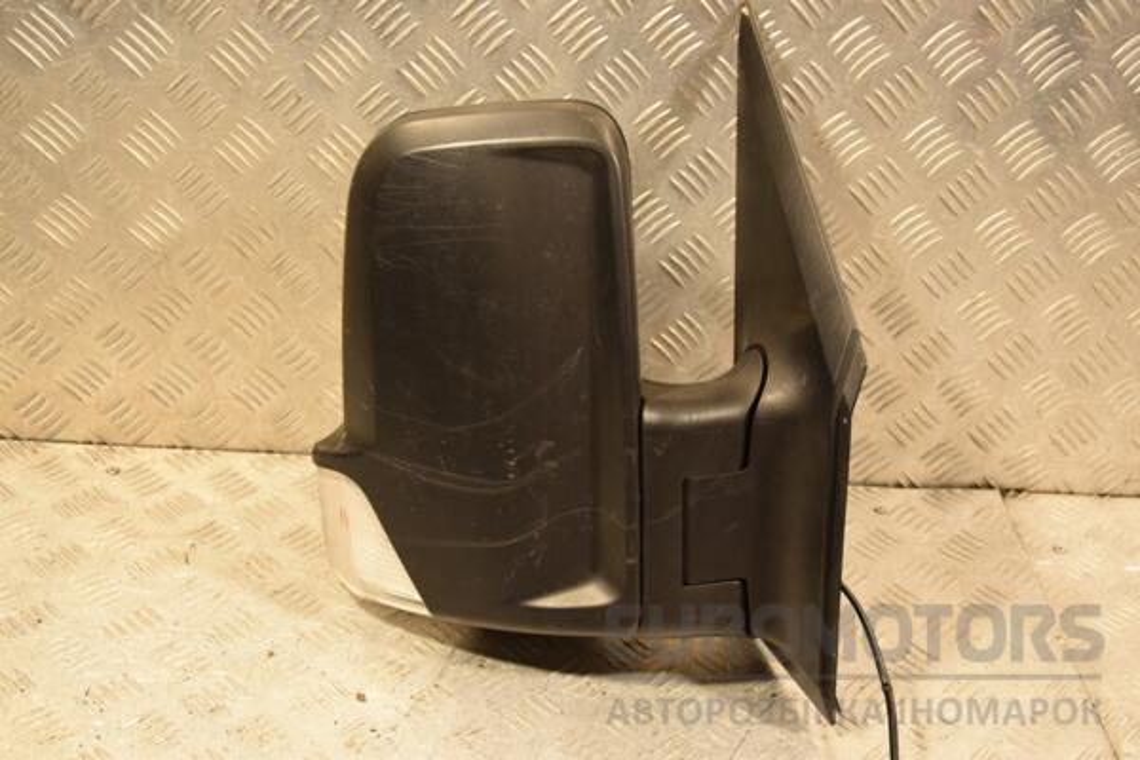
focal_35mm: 48
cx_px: 570
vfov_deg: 28.1
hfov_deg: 41.1
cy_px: 380
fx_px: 1520
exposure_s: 1/125
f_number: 5.6
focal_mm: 32
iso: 800
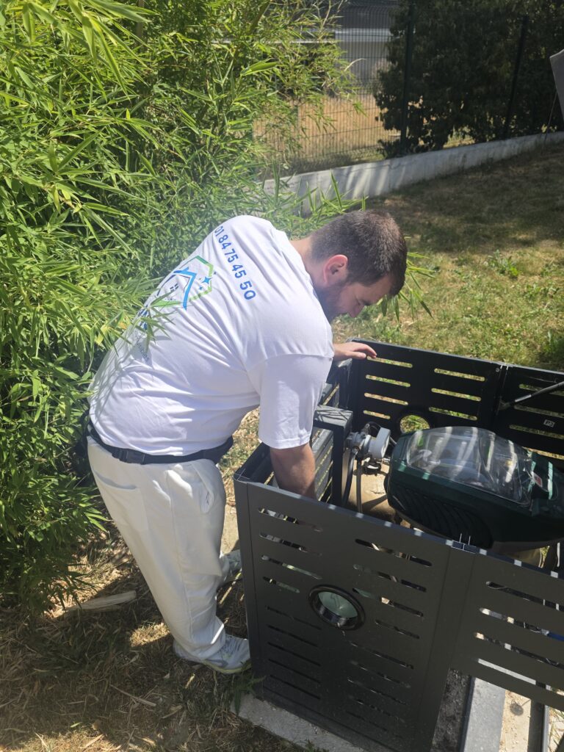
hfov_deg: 58.9
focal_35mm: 23
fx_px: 500
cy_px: 376
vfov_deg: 73.9
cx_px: 282
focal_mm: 6.3
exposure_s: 1/4539
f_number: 1.7
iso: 80
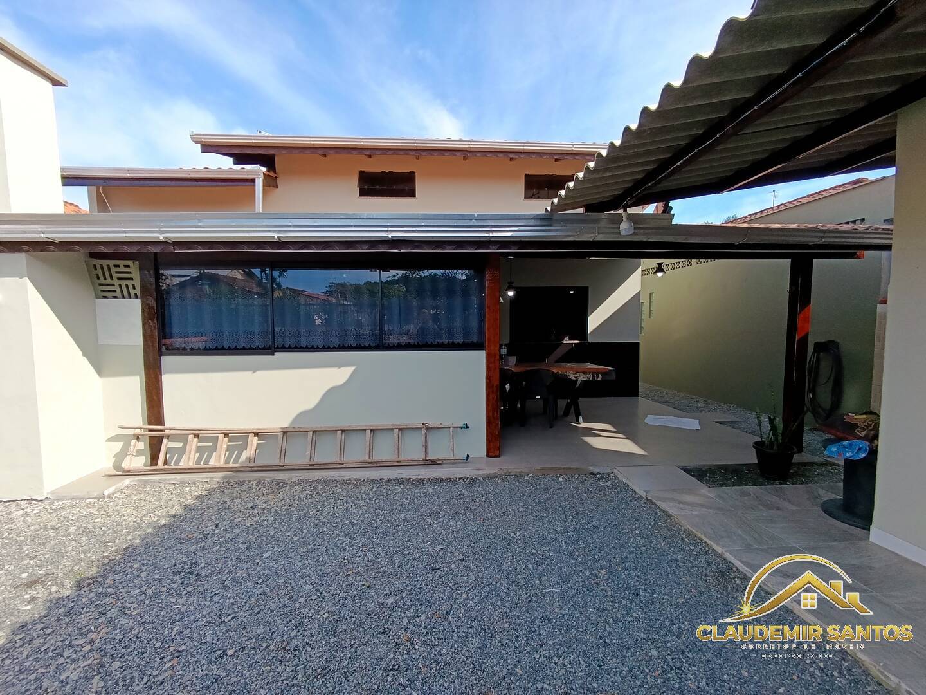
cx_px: 463
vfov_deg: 78.1
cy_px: 348
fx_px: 428
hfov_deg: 94.5
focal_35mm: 16
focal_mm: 1.65
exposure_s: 1/552
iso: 50
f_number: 2.2
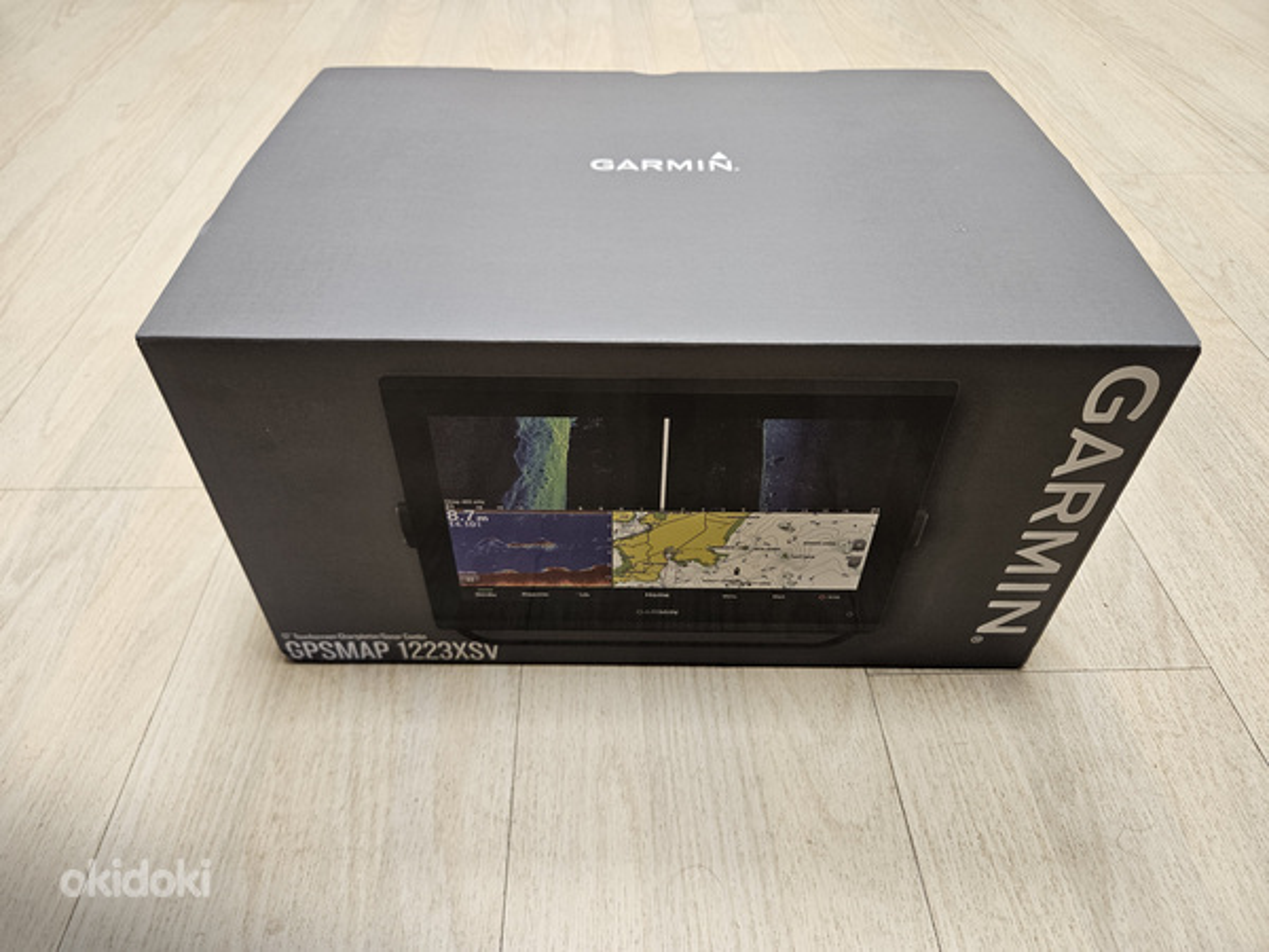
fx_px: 843
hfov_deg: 73.9
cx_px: 634
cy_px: 476
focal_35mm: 23
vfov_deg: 58.9
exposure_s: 1/142
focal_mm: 5.4
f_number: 1.8
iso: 320
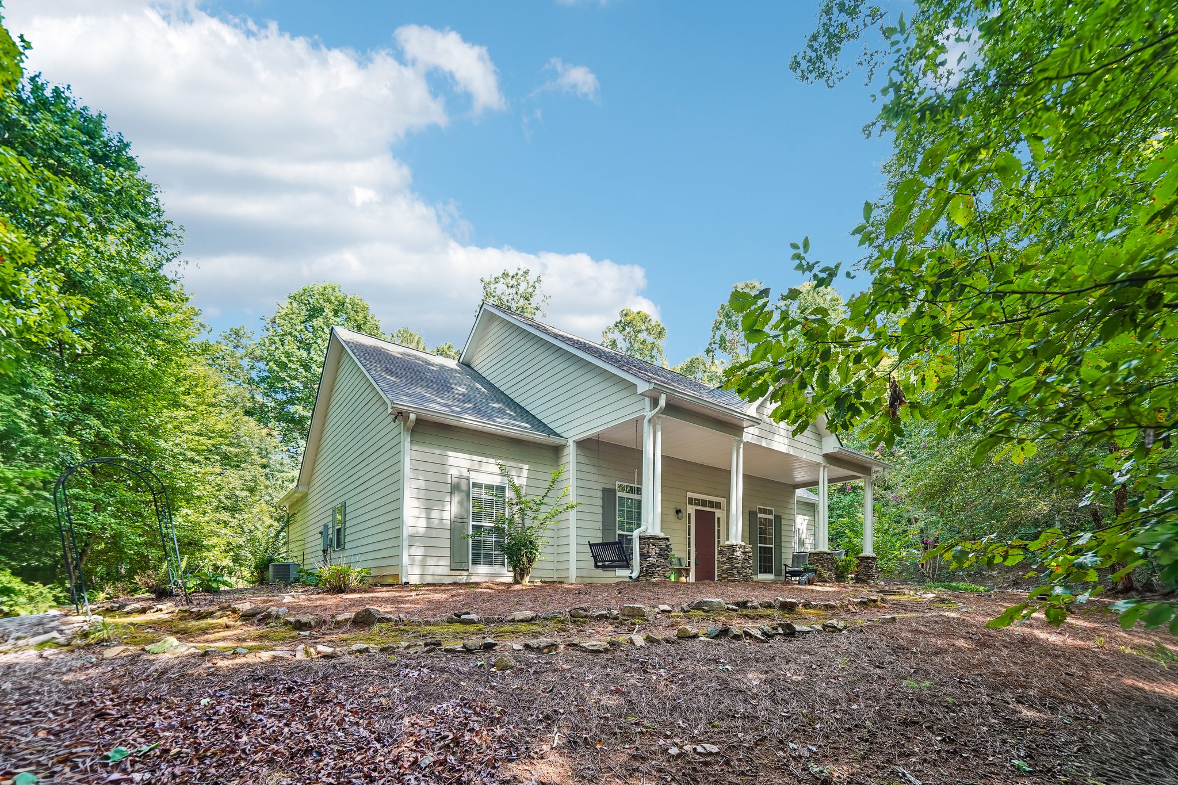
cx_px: 589
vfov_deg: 73.7
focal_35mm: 16
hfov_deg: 96.7
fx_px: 523
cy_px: 392
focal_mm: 16
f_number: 5.6
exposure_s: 1/80
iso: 400
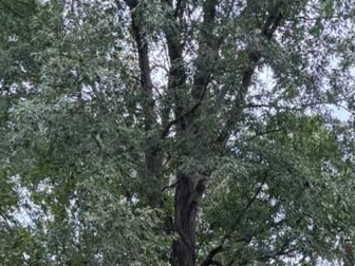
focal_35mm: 103
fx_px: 1056
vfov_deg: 12.8
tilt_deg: +0.5
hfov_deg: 18.2
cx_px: 410
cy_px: 509
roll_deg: -0.9
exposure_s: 1/266
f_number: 1.78
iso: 100
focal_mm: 6.76
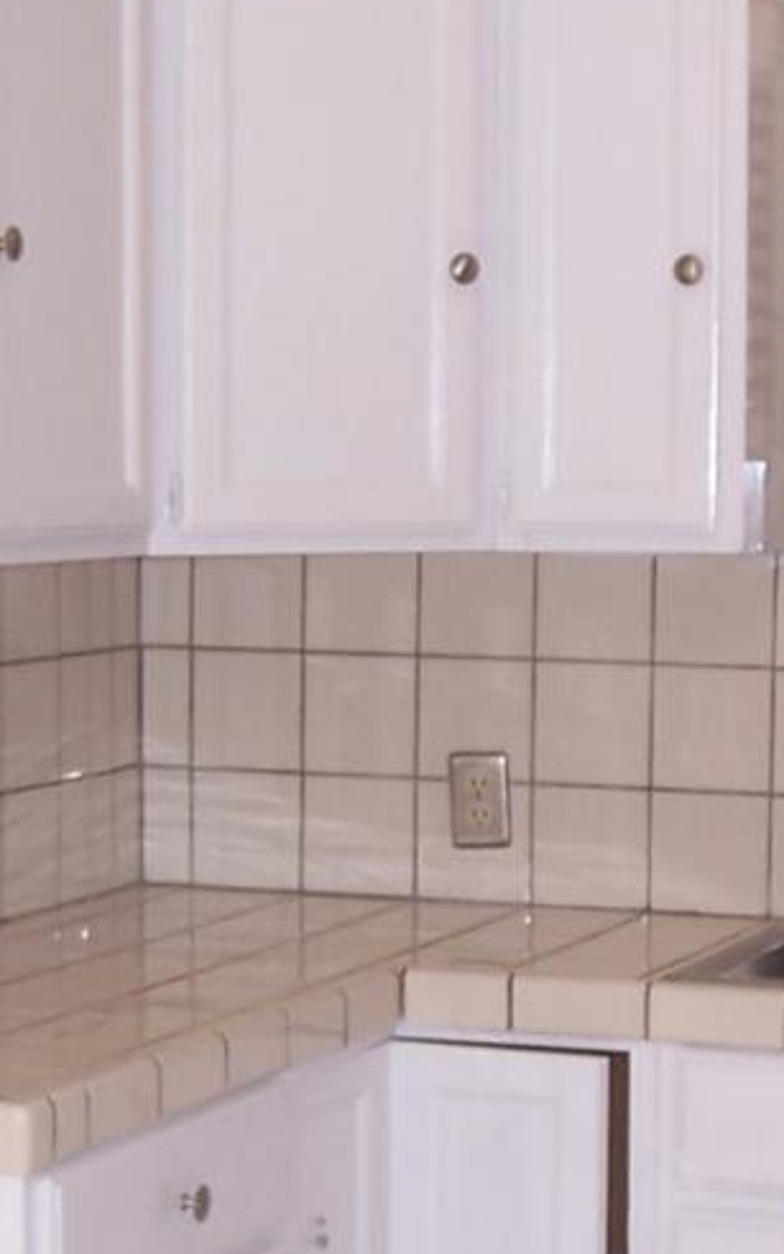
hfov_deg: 11.9
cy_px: 868
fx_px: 3759
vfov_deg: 18.9
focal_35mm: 110
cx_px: 567
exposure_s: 1/60
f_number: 2.7
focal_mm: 5.6
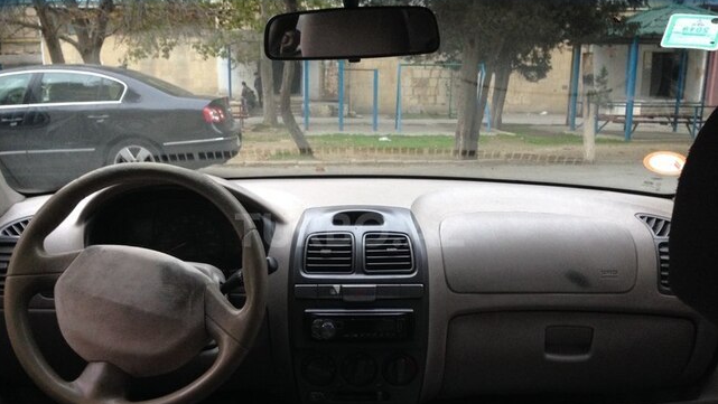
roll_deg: -2.7
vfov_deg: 32.0
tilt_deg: -12.5
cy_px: 230
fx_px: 705
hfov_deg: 54.0
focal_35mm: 37
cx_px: 349
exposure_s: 1/20
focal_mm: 4.12
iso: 160
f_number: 2.4
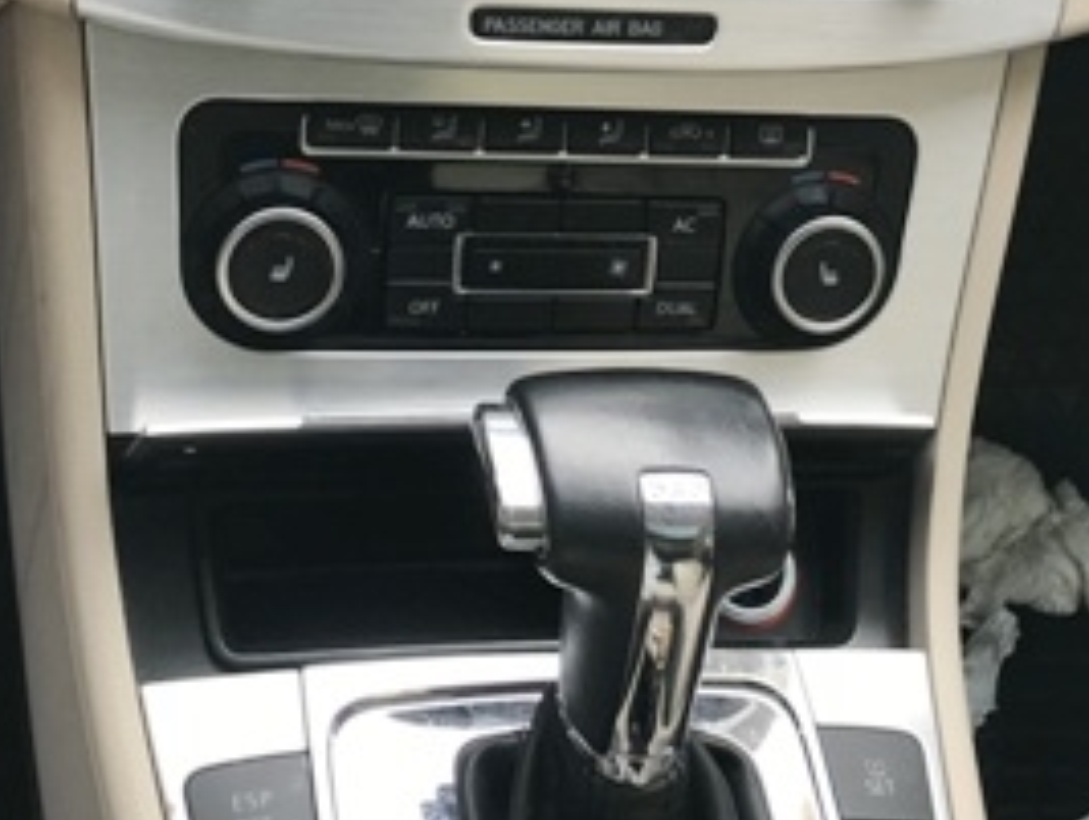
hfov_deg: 28.9
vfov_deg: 21.9
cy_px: 298
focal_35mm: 67
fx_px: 2111
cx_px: 526
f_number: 1.8
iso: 20
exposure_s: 1/98
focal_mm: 3.99
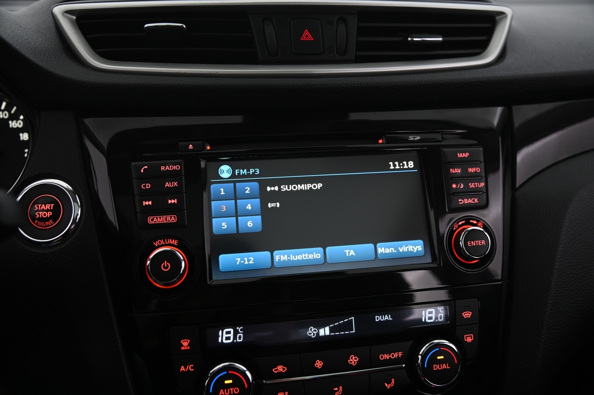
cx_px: 297
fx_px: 561
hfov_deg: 55.8
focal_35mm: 34
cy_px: 198
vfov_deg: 38.8
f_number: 4
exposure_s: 1/20
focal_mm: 34
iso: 1000
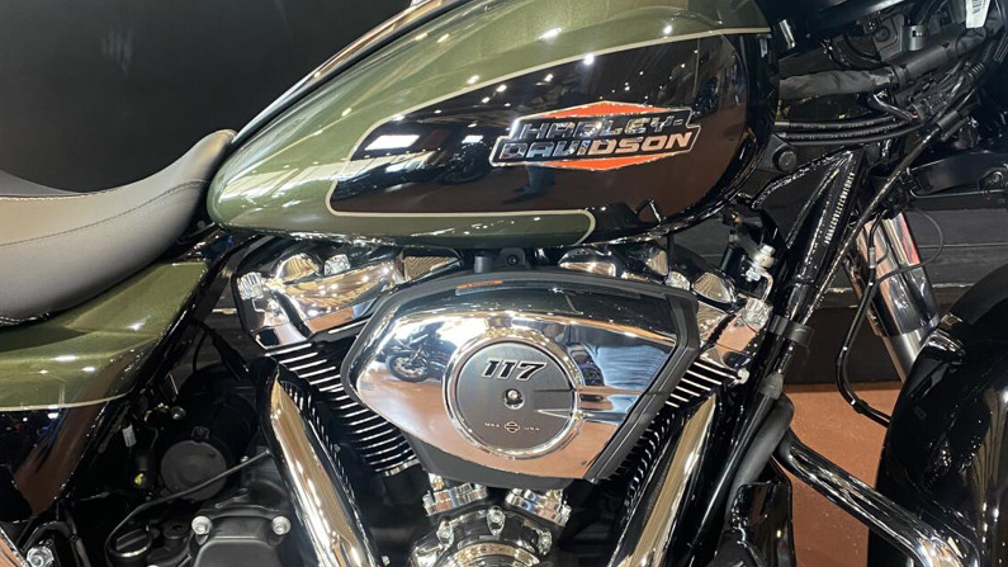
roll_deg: +0.7
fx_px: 1016
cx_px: 503
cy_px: 375
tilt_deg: -30.6
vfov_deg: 31.0
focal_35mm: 38
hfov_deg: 52.8
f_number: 1.8
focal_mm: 4.25
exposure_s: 1/60
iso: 320
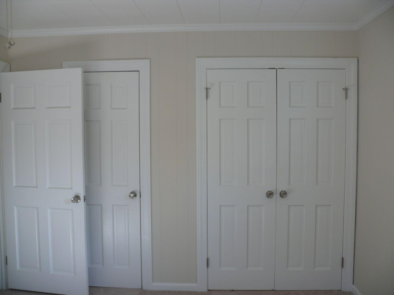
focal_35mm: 35
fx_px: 398
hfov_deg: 52.6
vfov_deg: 40.7
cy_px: 148
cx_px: 197
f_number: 2.8
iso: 100
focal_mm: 7.4
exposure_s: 1/50
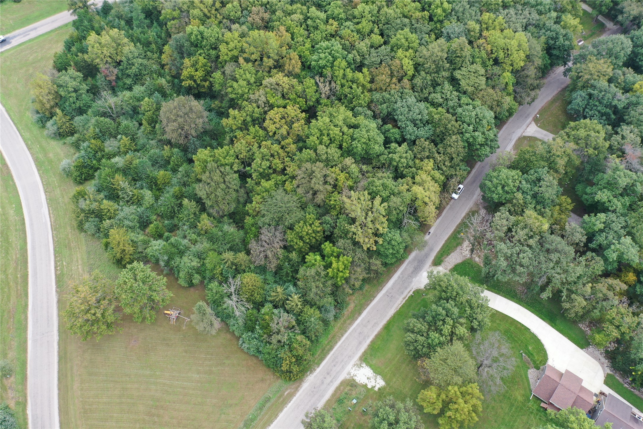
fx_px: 500
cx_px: 322
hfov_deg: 65.5
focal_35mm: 28
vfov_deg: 46.4
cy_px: 214
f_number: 3.5
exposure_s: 1/50
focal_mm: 10.26
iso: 100
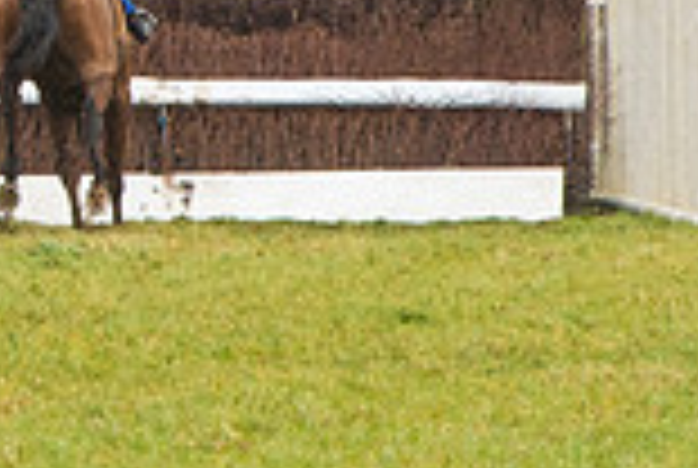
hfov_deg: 1.7
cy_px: -56
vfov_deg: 1.1
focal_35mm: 1236
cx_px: -469
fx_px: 24010
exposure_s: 1/1000
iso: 1000
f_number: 4
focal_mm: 200
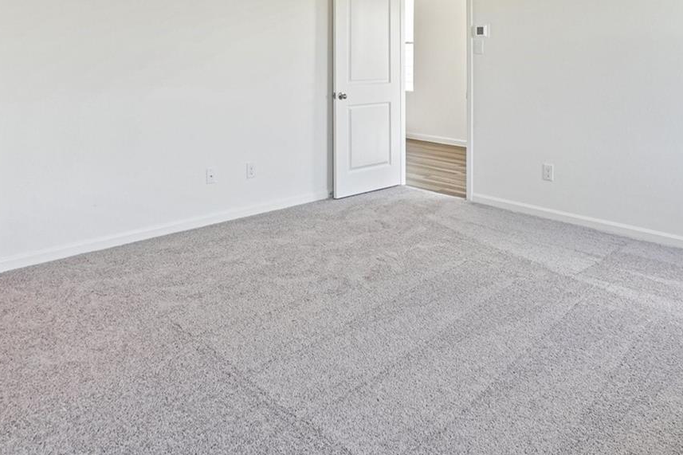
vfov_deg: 43.4
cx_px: 384
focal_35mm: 28
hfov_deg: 65.2
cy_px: 68
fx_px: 531
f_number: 8
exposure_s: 1/60
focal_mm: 10
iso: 400
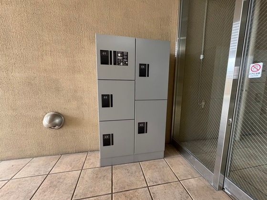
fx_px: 108
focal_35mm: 14
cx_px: 134
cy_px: 100
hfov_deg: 102.1
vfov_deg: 85.7
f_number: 2.2
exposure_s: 1/60
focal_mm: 2.22
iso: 500
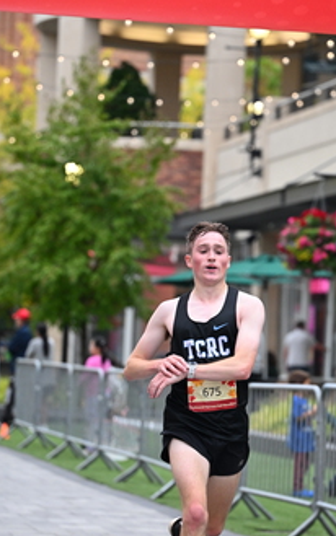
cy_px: 292
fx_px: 2370
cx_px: 224
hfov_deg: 8.1
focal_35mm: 162
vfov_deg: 12.9
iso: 1600
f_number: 2.8
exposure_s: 1/1000
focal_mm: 95
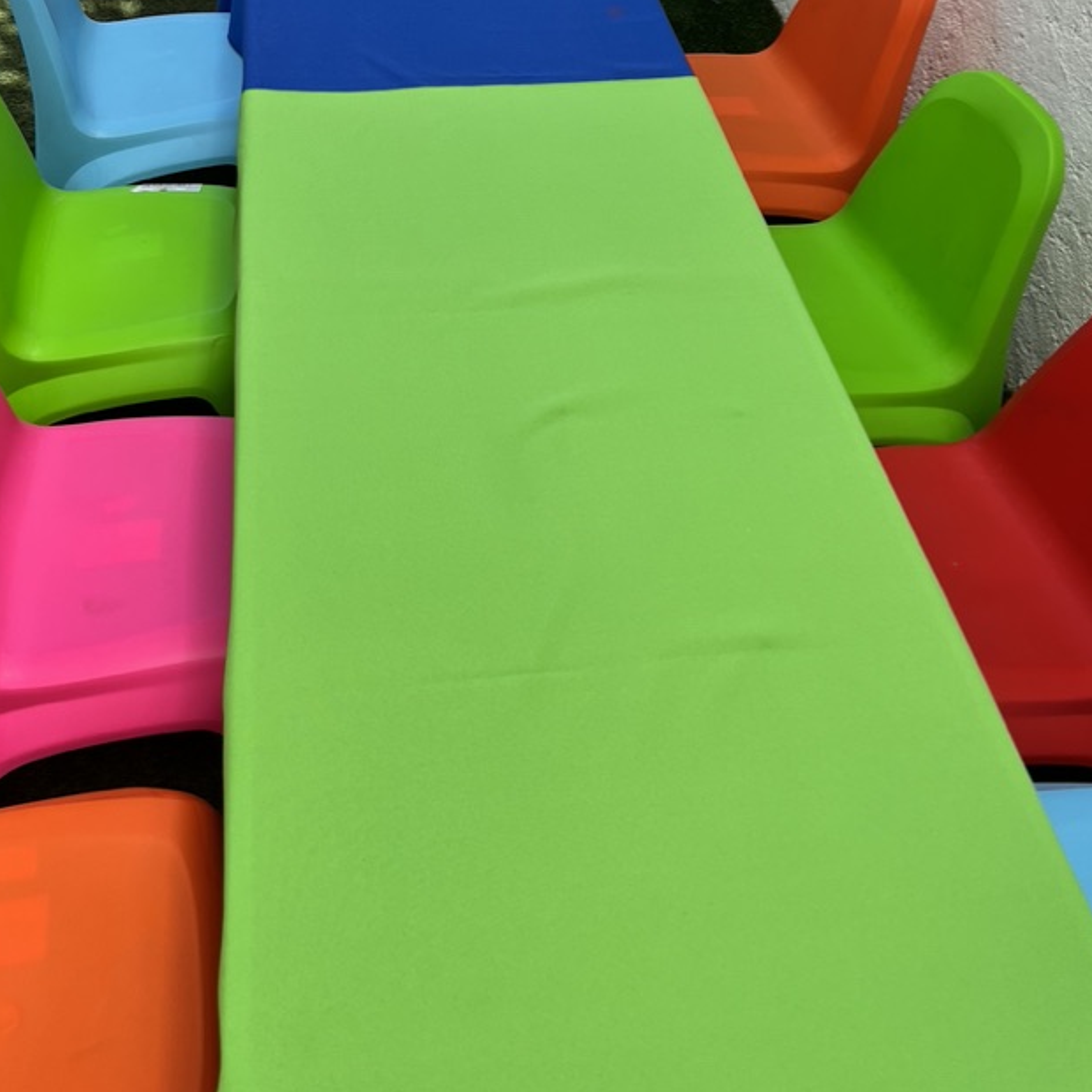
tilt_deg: -38.2
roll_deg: -3.0
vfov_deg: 42.0
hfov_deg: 43.6
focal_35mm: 38
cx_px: 432
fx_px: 1356
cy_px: 224
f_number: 1.5
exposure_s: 1/924
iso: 50
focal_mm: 5.7
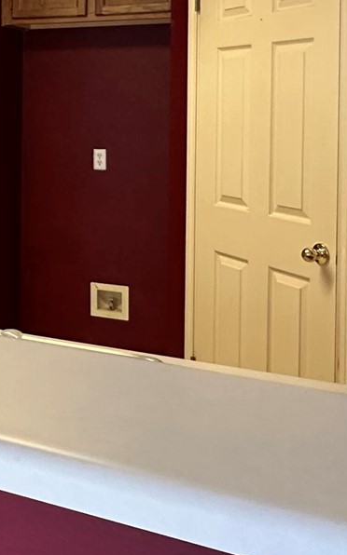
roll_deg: -0.6
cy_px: 119
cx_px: -74
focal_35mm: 51
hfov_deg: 23.1
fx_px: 772
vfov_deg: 38.3
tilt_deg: -0.9
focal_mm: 2.22
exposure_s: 1/60
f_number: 2.2
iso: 320
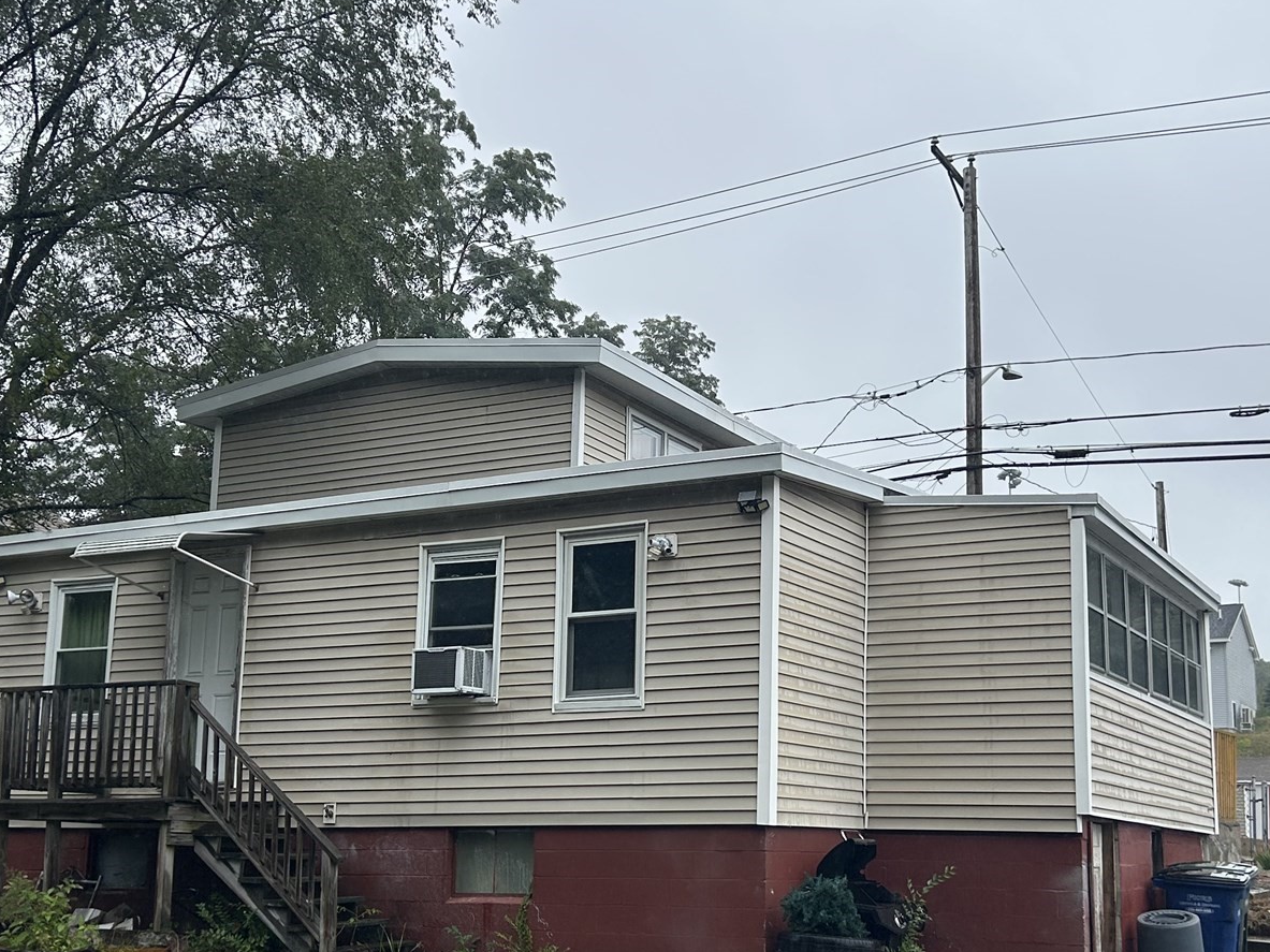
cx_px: 698
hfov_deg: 42.0
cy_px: 596
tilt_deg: +10.8
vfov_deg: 32.0
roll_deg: +0.3
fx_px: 1651
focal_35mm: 45
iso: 50
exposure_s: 1/909
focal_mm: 5.7
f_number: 1.5
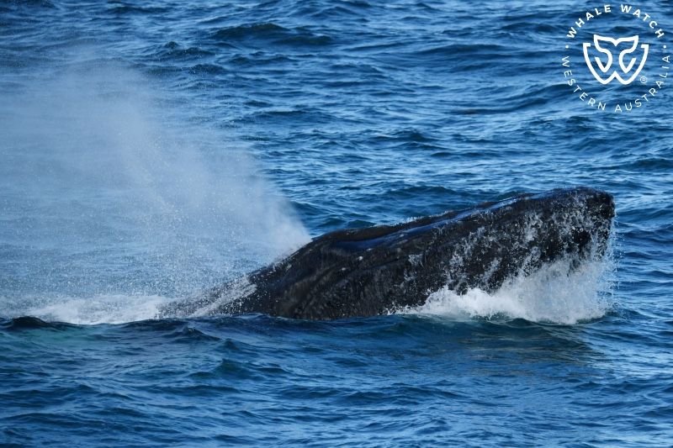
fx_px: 5607
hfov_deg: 6.9
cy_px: 224
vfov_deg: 4.6
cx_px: 336
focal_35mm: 300
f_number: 5.6
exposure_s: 1/8000
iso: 1000
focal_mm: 300
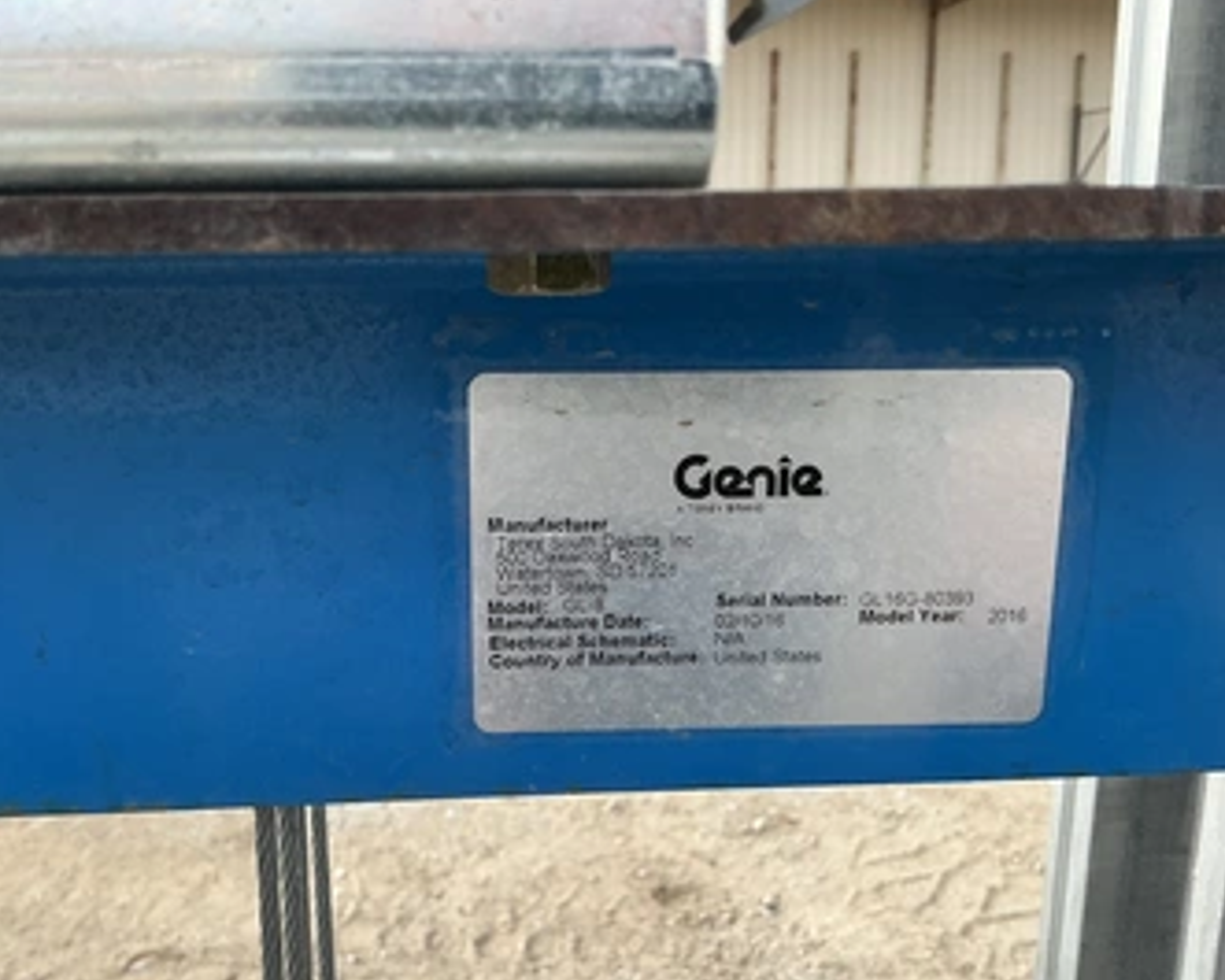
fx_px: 1197
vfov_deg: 44.5
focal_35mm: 33
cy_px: 533
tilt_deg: -13.6
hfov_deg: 54.1
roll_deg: +0.7
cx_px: 551
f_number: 1.8
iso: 25
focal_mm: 3
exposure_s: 1/432
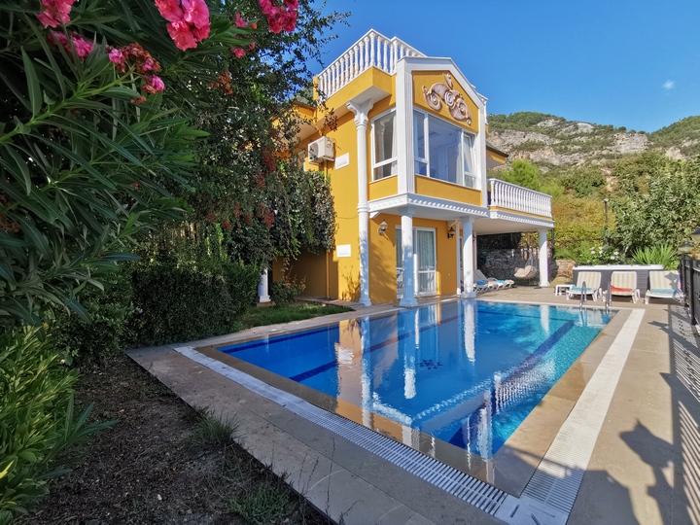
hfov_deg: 94.5
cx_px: 350
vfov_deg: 78.1
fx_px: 324
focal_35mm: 16
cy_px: 262
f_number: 2.2
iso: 50
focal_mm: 2.35
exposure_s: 1/1418
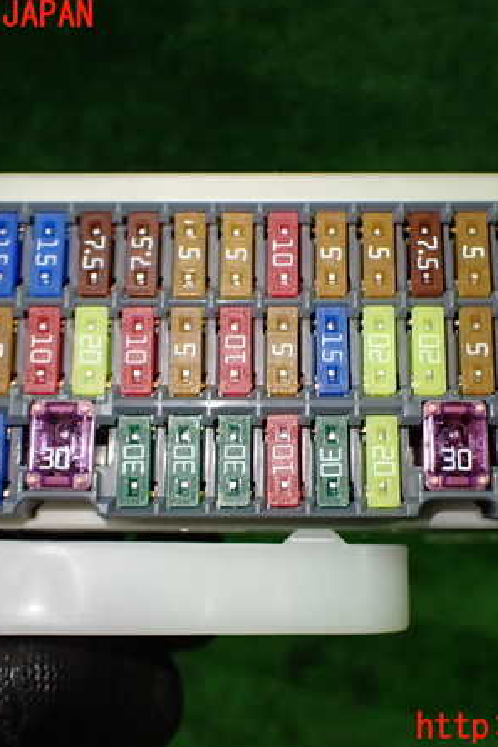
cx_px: 292
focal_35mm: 42
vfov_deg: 46.4
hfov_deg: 31.8
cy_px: 372
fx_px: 872
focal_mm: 5.4
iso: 400
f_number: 2.3
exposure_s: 1/125
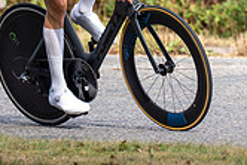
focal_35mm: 840
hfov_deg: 2.5
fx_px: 5768
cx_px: 114
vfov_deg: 1.6
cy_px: -65
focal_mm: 197
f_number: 4
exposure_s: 1/1000
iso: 125
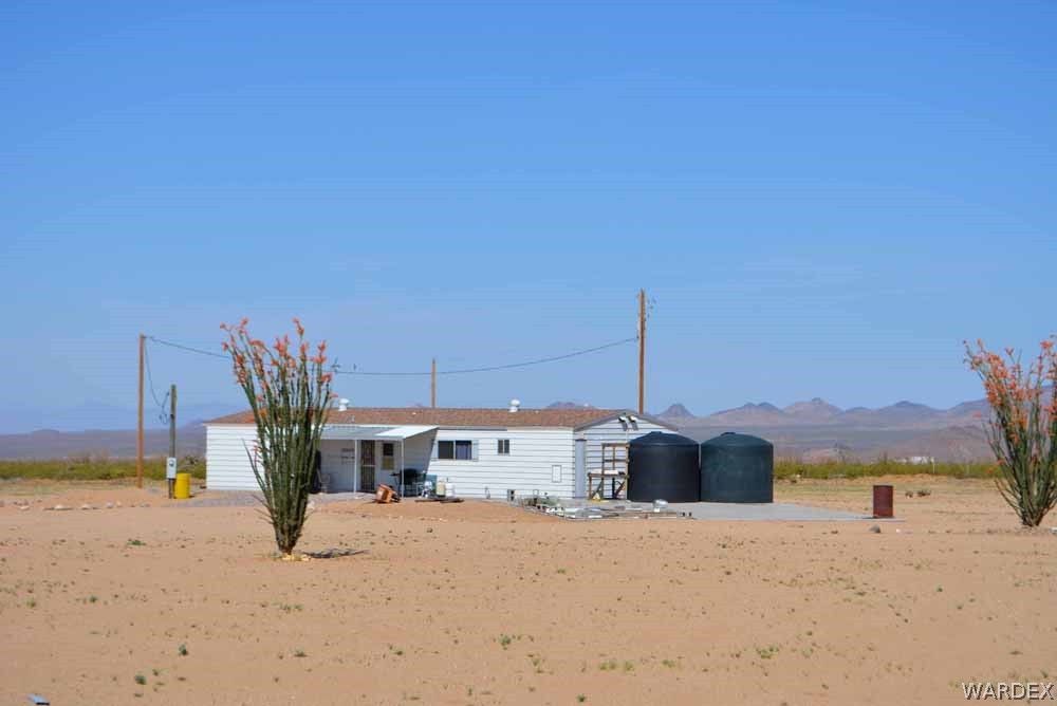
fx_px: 2424
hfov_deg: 24.6
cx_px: 528
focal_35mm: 82
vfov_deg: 16.6
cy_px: 353
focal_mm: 55
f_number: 8
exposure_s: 1/500
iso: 110
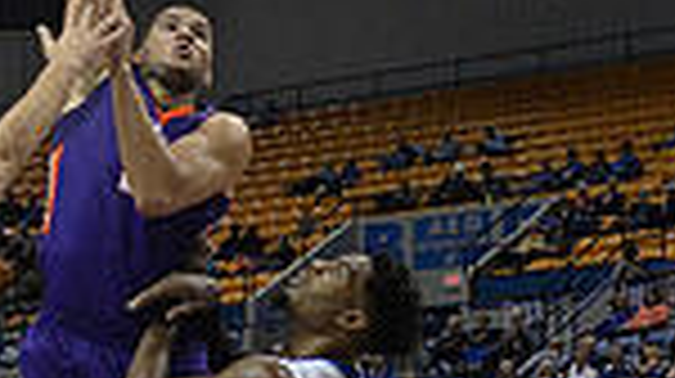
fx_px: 2539
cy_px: 349
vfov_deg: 8.5
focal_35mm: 142
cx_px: 72
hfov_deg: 15.0
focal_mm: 35
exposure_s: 1/1000
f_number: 4
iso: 3200
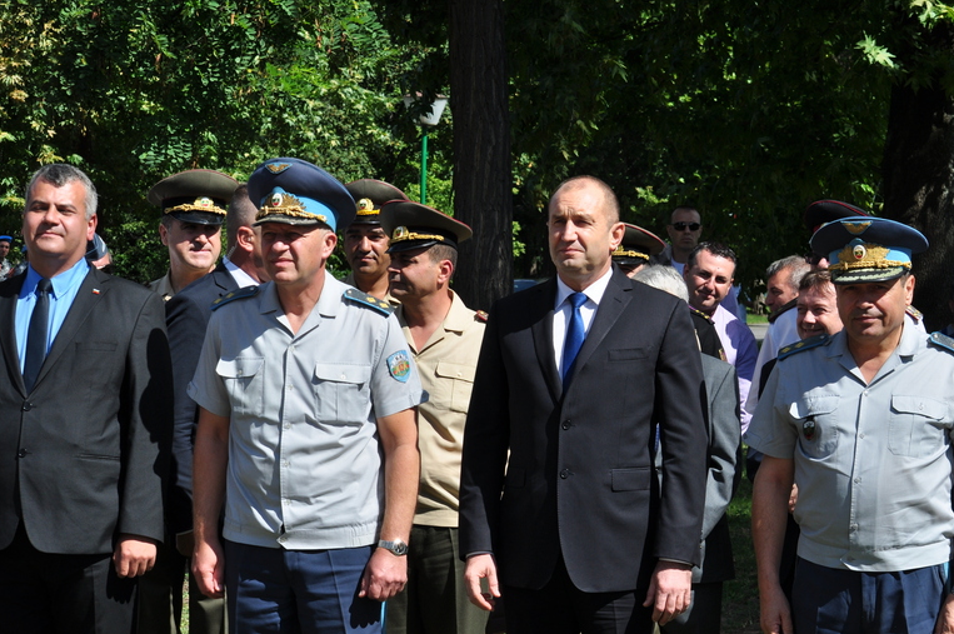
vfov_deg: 14.0
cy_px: 298
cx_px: 543
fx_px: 2583
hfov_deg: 20.9
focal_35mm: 98
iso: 200
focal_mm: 55
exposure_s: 1/350
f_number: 11
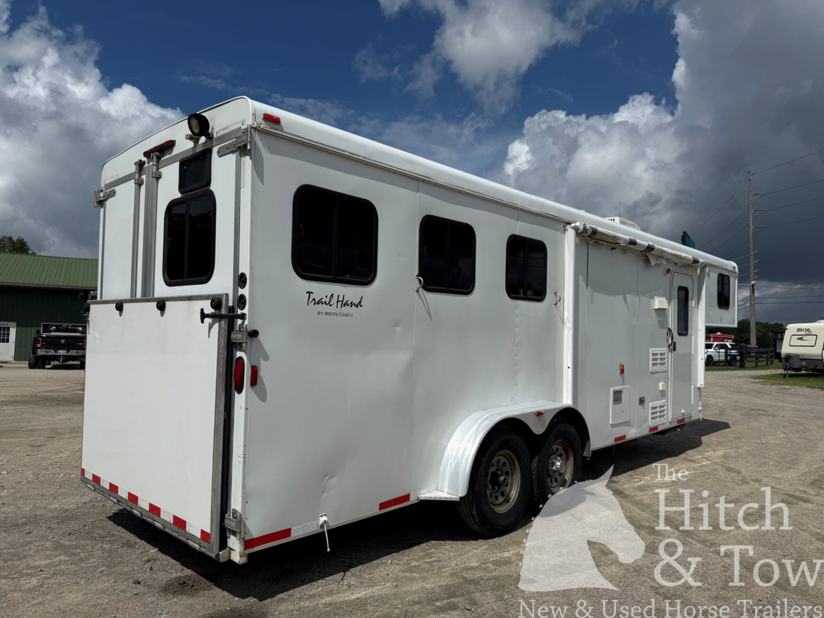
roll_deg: -1.3
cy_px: 309
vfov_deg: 56.8
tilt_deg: +3.1
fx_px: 571
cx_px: 412
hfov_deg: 71.6
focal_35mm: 24
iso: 64
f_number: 1.78
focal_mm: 6.76
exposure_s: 1/12346
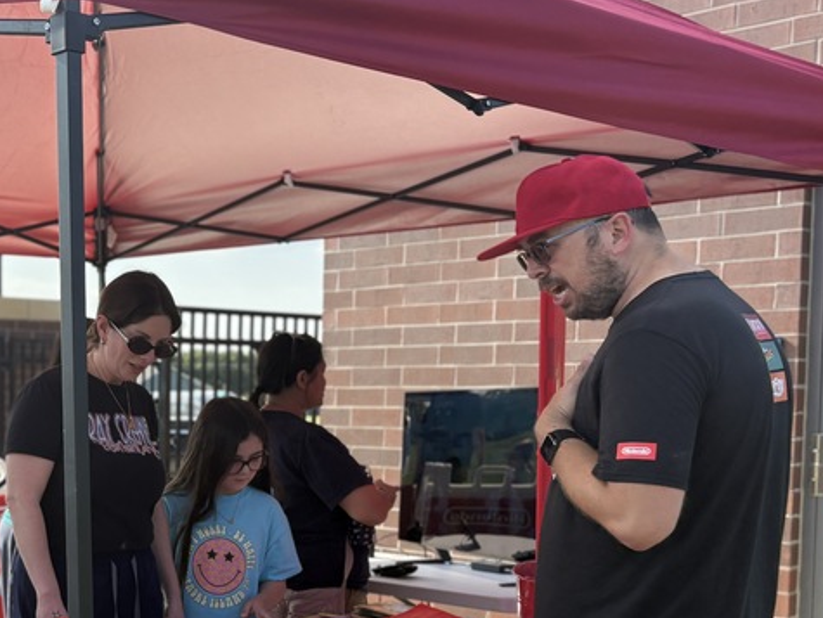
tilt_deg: -4.1
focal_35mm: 56
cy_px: 485
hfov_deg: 31.9
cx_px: 14
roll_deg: +0.8
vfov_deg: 25.7
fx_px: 1332
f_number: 1.6
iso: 64
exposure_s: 1/1848
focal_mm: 5.96
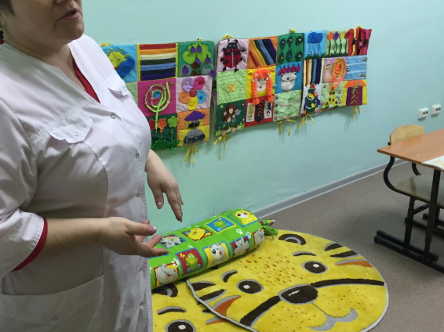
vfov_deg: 34.8
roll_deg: -1.0
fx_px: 526
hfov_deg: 45.7
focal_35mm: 41
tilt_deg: -15.5
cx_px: 195
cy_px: 110
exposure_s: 1/33
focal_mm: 4.15
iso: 50
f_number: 2.2
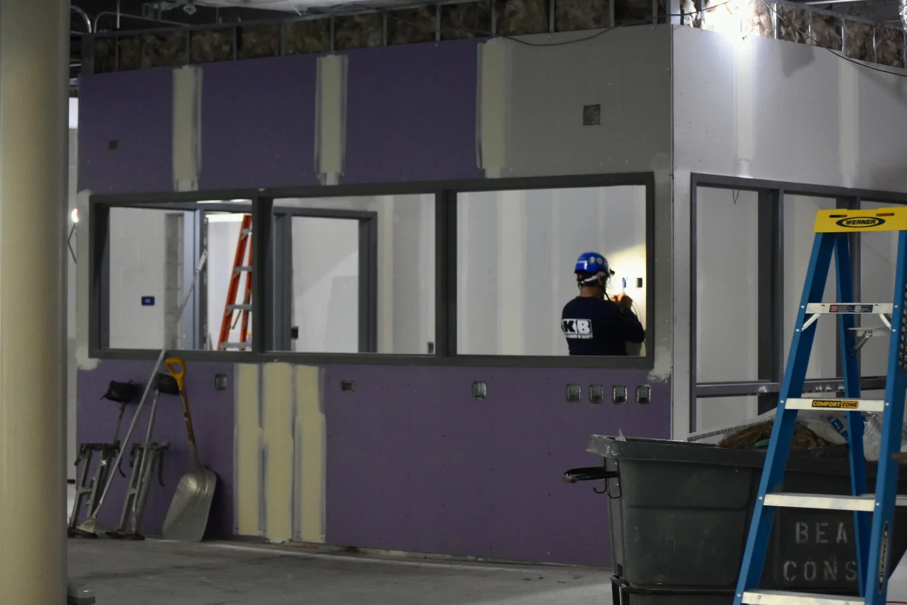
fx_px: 2078
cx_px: 454
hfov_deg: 24.6
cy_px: 302
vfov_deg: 16.6
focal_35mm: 82
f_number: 4
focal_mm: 55
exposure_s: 1/60
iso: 1600
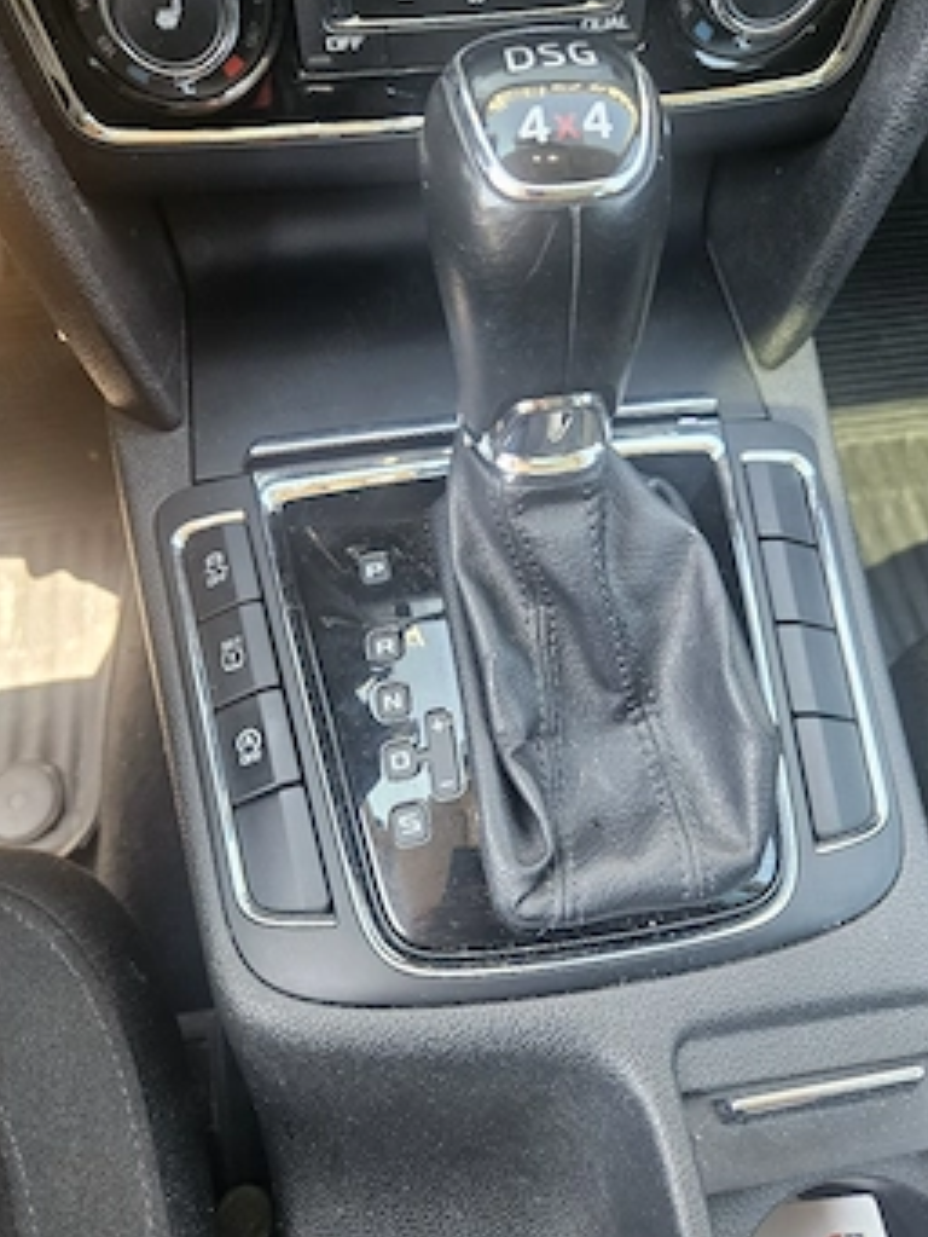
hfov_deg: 51.4
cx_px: 450
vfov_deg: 65.3
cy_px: 646
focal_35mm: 27
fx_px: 964
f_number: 1.8
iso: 160
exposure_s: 1/101
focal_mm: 5.4
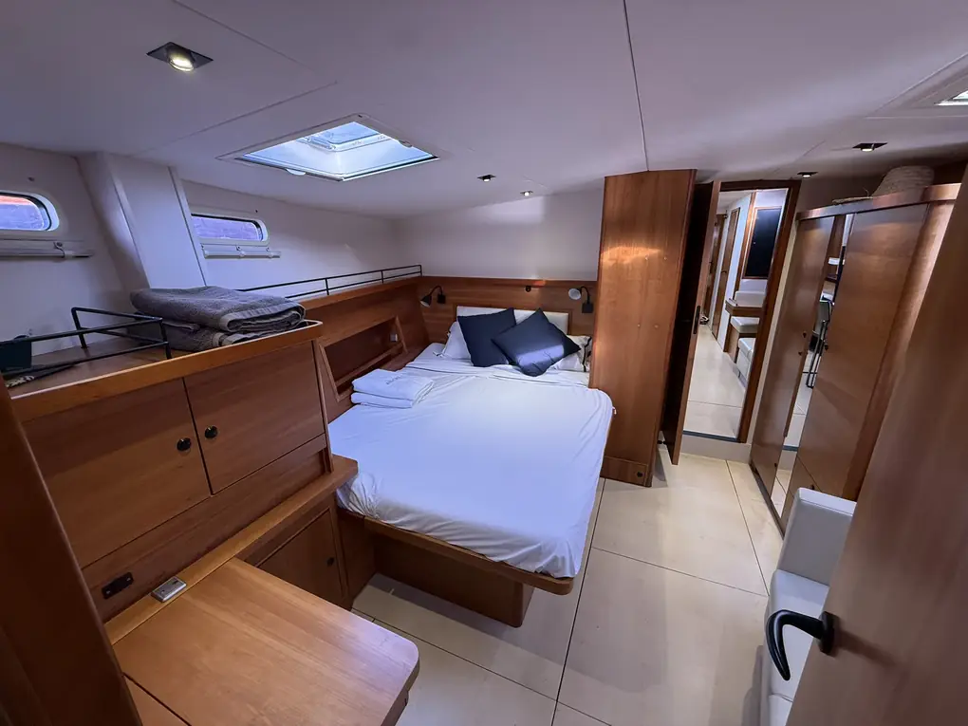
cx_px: 484
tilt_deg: -17.1
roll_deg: +1.2
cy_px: 363
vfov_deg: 85.7
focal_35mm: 14
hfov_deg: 102.1
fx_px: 391
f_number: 2.2
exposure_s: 1/99
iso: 200
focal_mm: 2.22
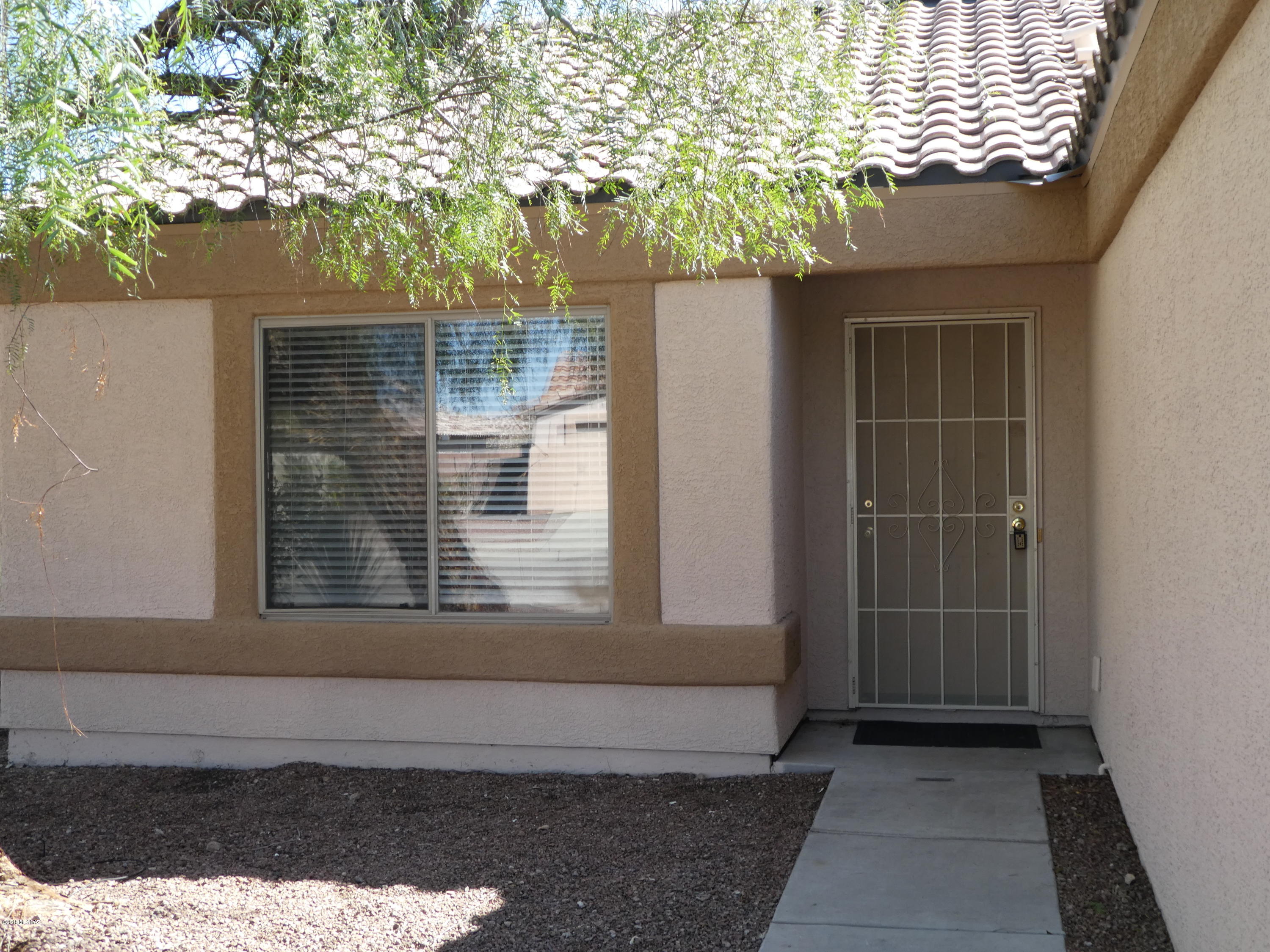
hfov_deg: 46.8
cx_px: 635
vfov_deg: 36.0
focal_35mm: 40
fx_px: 1468
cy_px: 476
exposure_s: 1/160
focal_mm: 7.2
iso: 80
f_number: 3.8
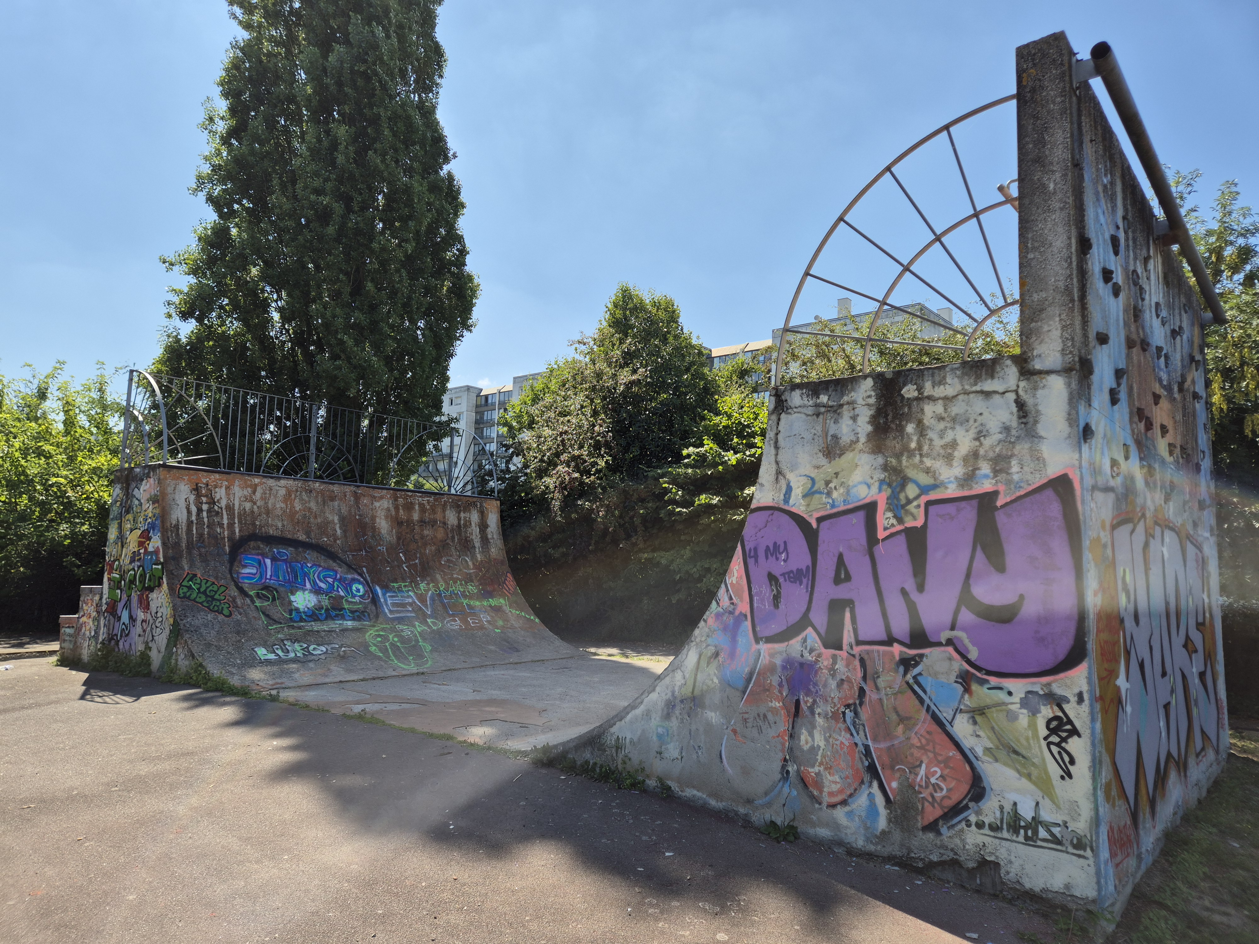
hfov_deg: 73.9
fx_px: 837
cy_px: 472
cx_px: 630
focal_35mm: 23
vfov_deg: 58.9
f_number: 1.8
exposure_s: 1/1756
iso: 25
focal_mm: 5.4
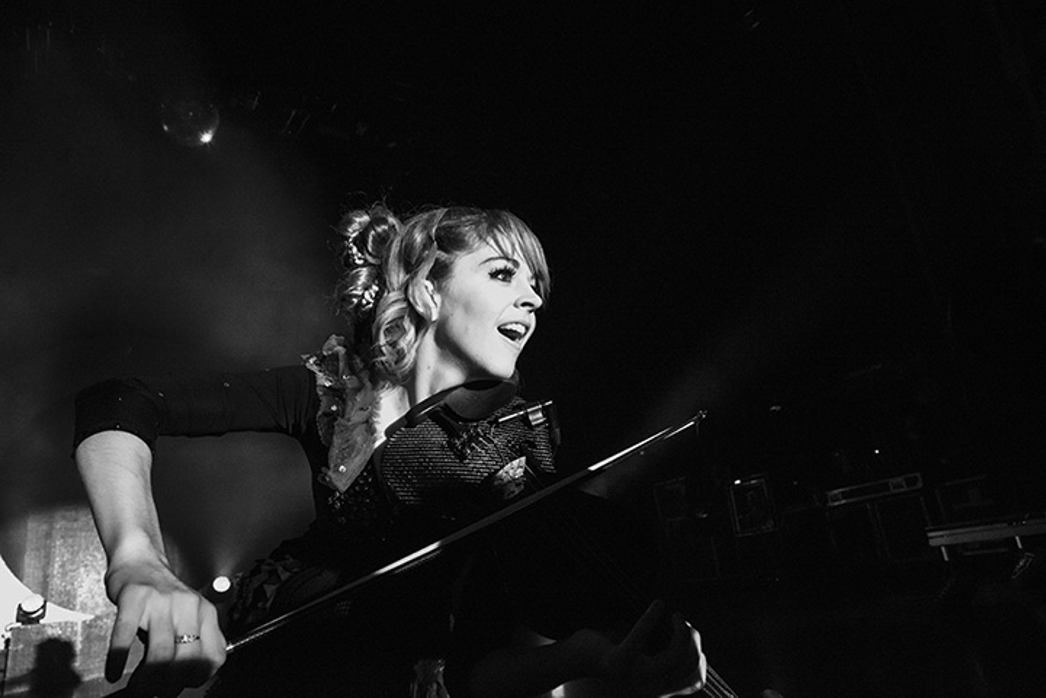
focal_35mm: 24
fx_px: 698
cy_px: 349
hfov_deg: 73.7
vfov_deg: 53.2
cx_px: 523
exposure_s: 1/500
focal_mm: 24
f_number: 6.3
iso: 3200
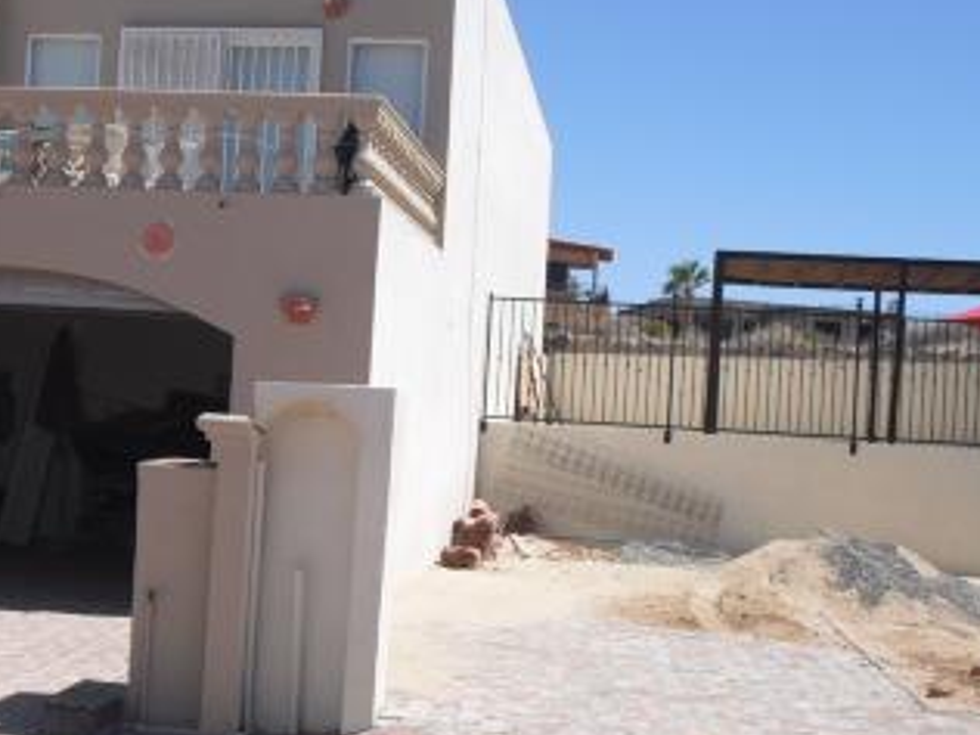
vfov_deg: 20.2
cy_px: 323
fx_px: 2067
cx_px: 124
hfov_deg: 25.9
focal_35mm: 73
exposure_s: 1/160
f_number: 7.8
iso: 64
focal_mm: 6.3
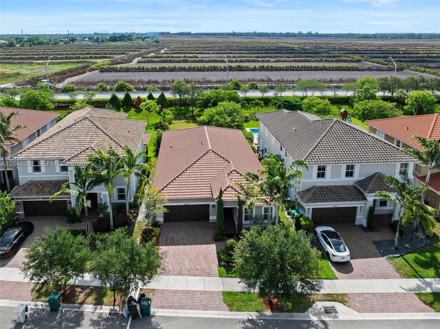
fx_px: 305
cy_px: 164
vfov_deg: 56.7
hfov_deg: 71.6
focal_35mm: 24
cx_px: 220
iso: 190
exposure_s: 1/1600
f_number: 2.8
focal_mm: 12.29
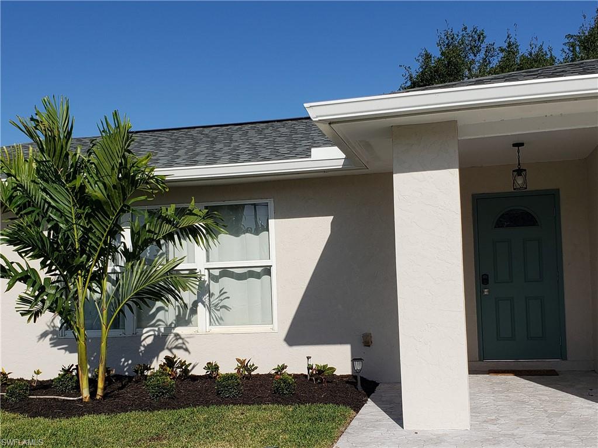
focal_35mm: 26
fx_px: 449
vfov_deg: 53.1
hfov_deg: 67.3
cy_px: 224
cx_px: 299
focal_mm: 4.3
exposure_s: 1/2819
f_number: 2.4
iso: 50
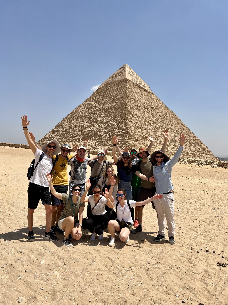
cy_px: 152
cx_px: 114
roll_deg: -1.5
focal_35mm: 26
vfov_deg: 67.3
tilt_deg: -0.1
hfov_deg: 53.1
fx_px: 228
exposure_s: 1/5882
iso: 50
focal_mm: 5.7
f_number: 1.5
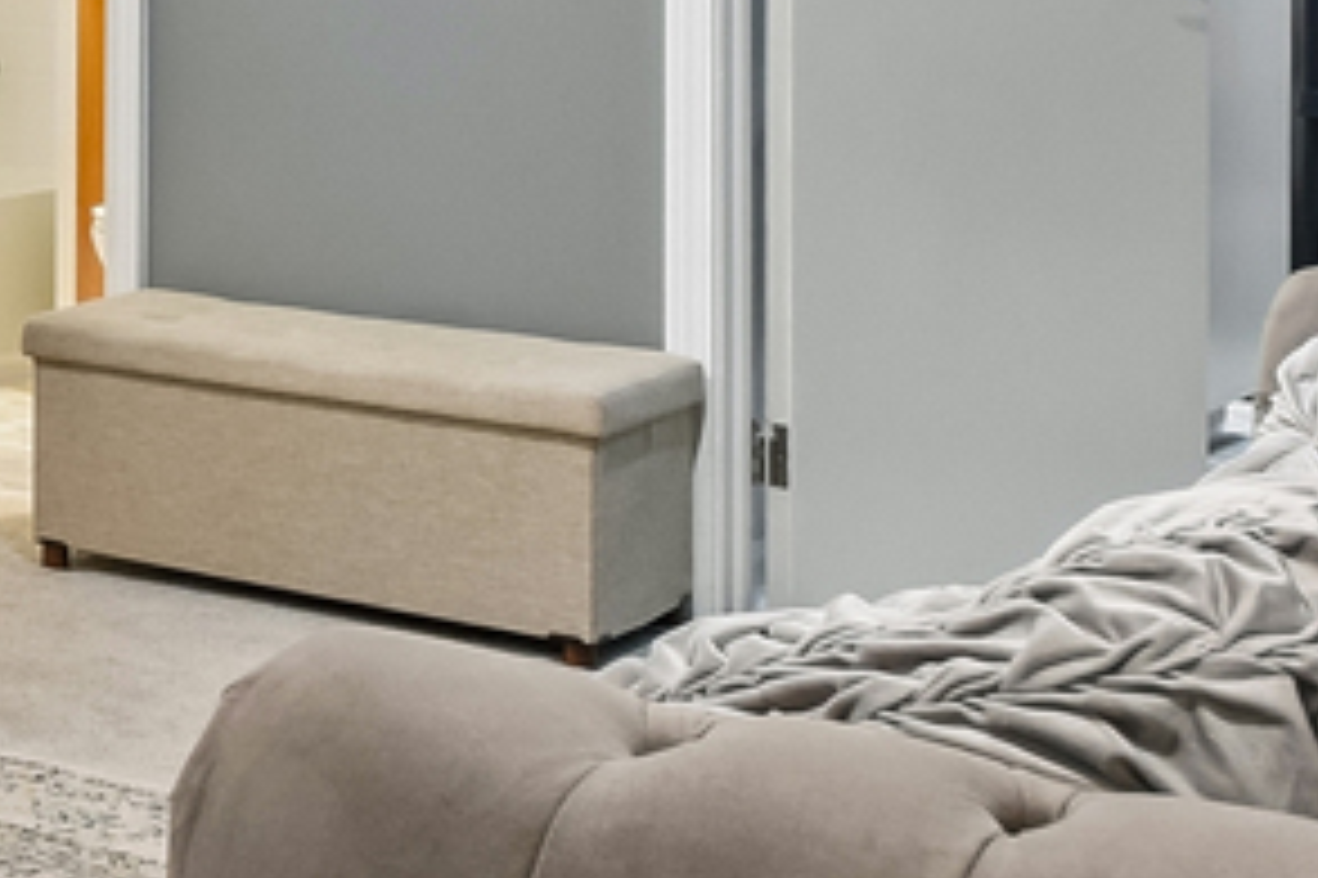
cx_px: -1543
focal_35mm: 83
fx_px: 3037
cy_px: -198
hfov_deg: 16.4
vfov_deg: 15.8
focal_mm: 10
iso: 500
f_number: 8
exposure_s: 1/3.33
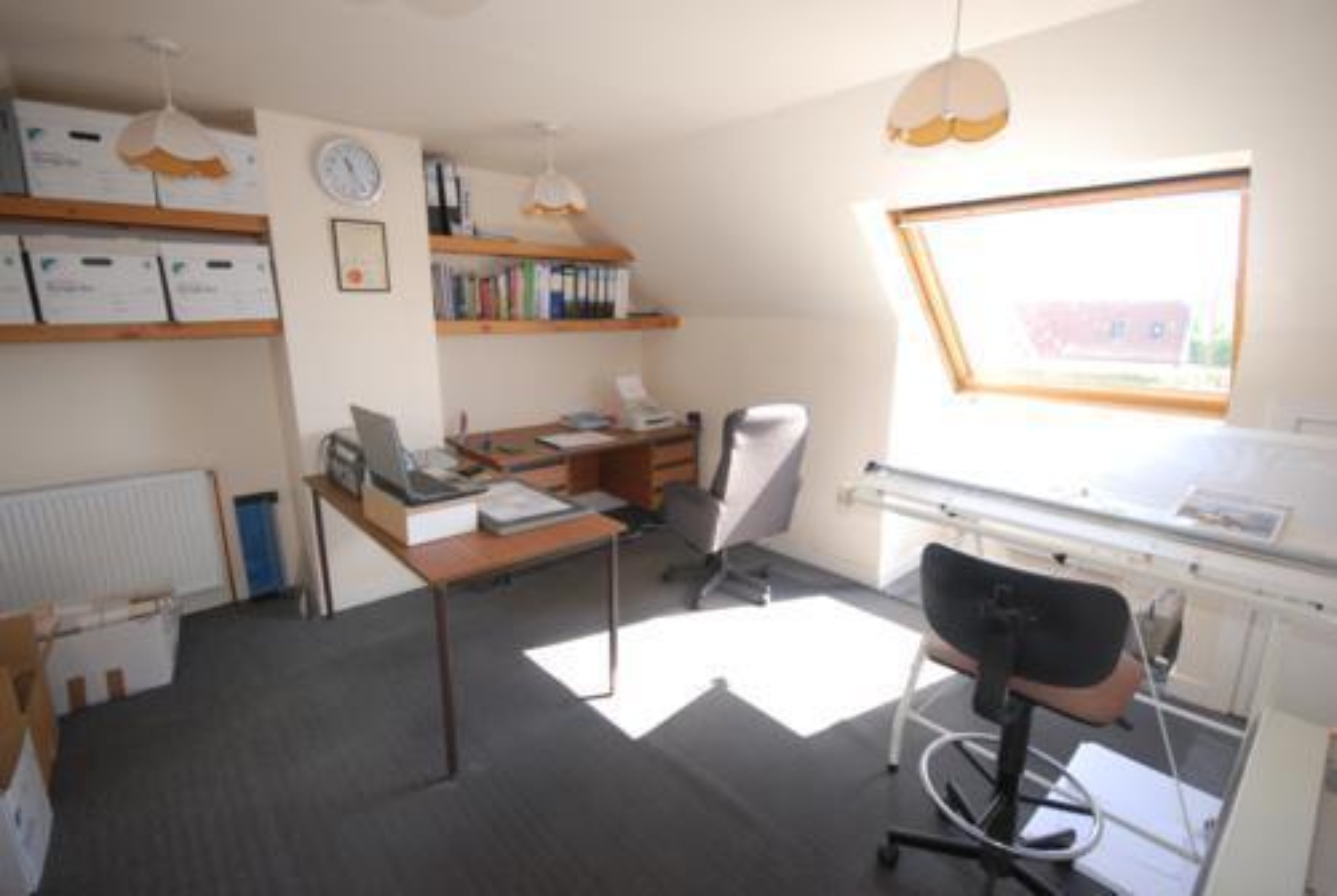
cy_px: 448
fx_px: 614
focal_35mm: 16
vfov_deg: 72.2
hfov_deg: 94.9
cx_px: 668
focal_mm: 11
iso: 400
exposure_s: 1/60
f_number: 5.6
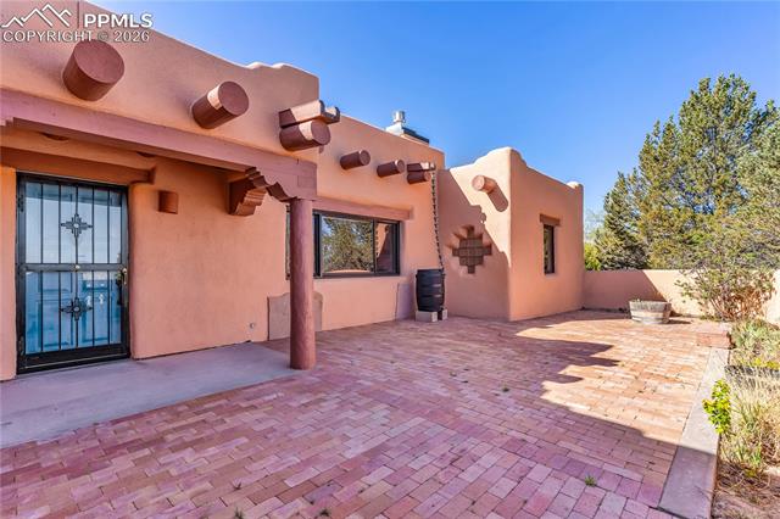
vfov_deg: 70.4
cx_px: 390
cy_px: 260
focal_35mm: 17
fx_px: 368
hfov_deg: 93.3
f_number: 8
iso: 200
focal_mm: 17
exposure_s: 1/160
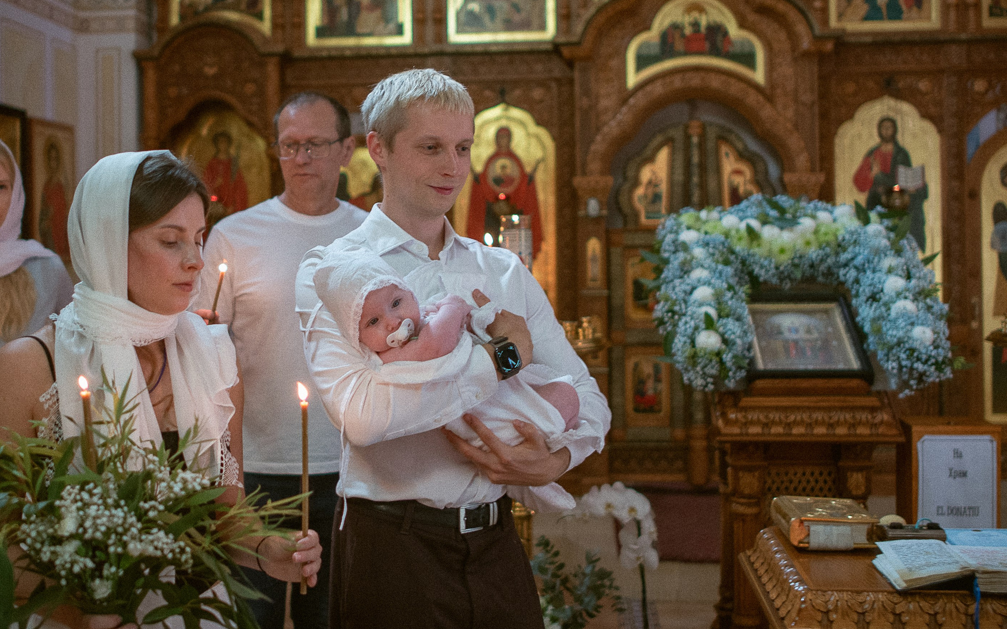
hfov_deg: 44.2
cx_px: 406
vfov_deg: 28.5
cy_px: 259
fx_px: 1235
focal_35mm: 45
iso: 640
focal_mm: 28
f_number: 1.8
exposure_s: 1/125
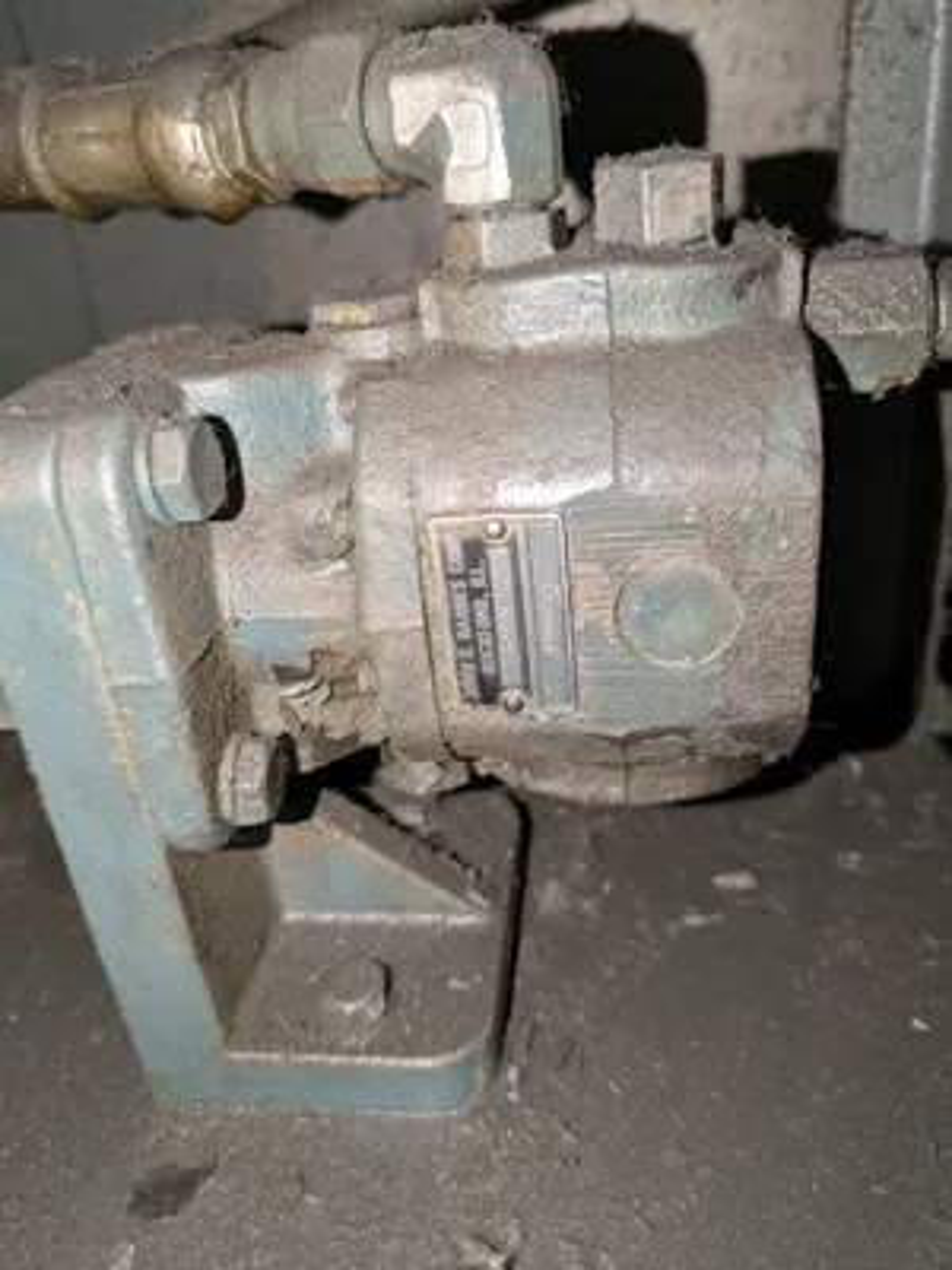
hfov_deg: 54.9
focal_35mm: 25
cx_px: 476
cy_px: 635
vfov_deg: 69.4
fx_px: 917
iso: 279
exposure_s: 1/60
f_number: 1.89
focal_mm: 5.43
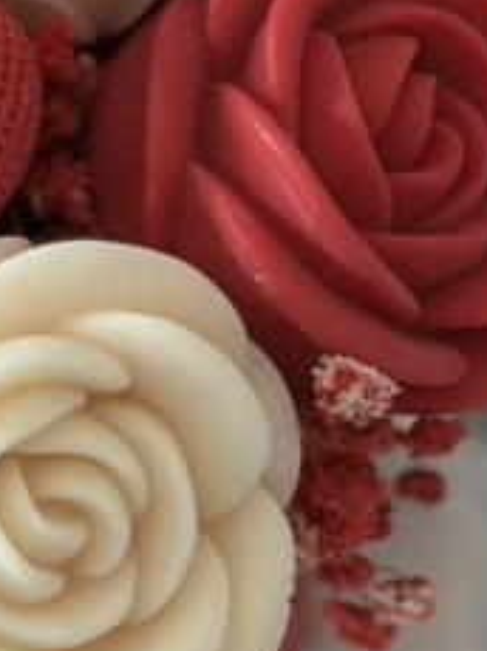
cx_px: -561
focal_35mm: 214
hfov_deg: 6.7
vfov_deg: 9.3
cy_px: 241
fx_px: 4022
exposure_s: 1/60
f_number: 1.78
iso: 320
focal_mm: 6.86
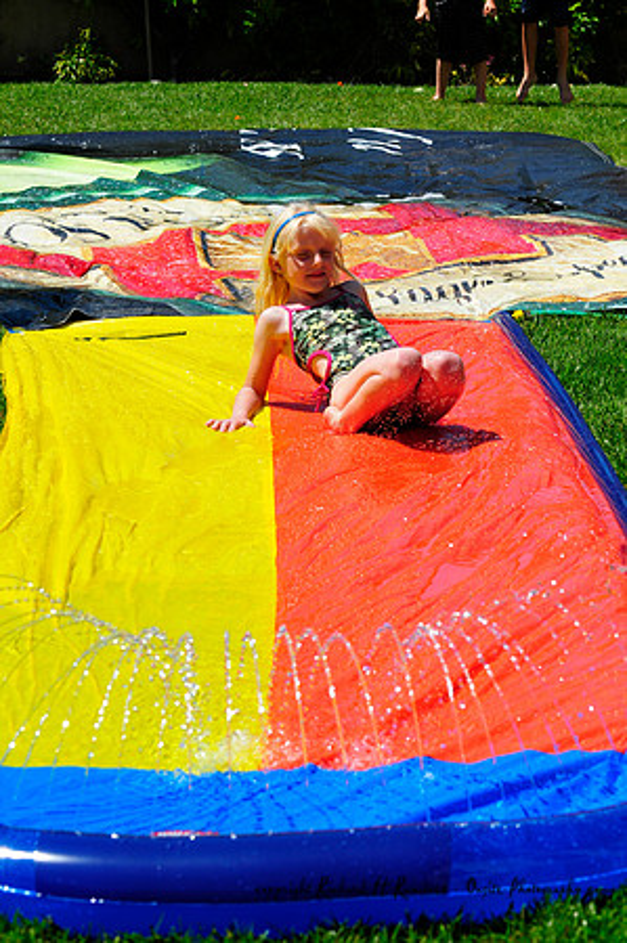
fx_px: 2749
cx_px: 314
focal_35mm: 105
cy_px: 472
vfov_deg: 19.5
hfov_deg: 13.0
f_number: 7.1
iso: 200
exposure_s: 1/640
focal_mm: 70
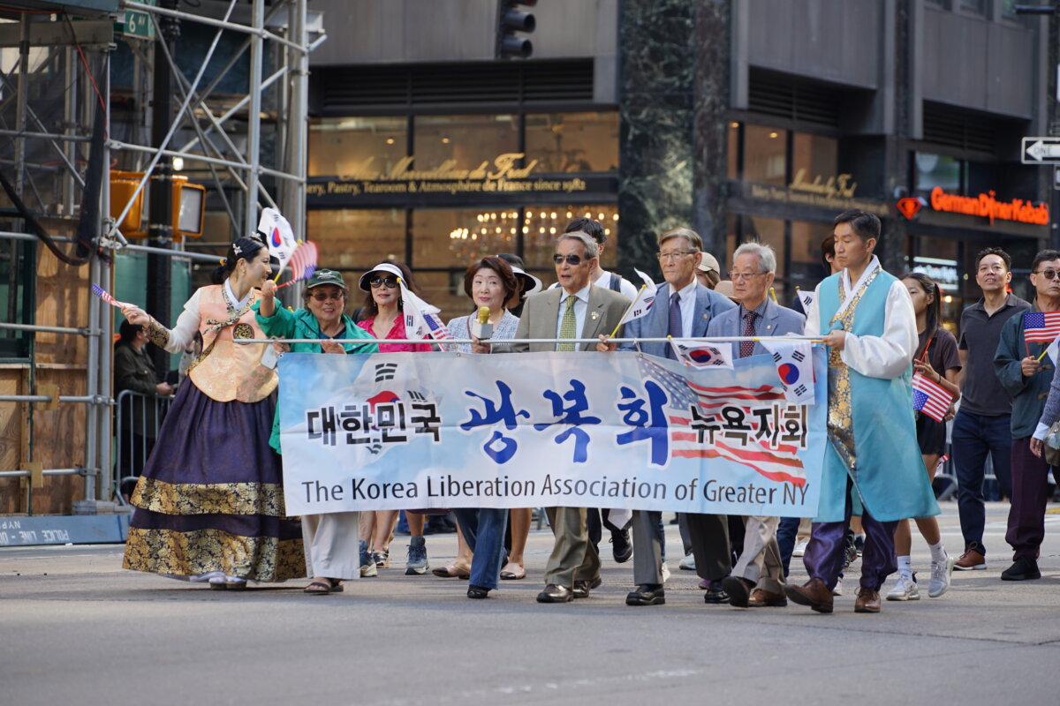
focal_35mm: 150
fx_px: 4416
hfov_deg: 13.7
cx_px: 530
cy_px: 353
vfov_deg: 9.1
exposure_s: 1/160
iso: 160
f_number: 4
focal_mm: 150
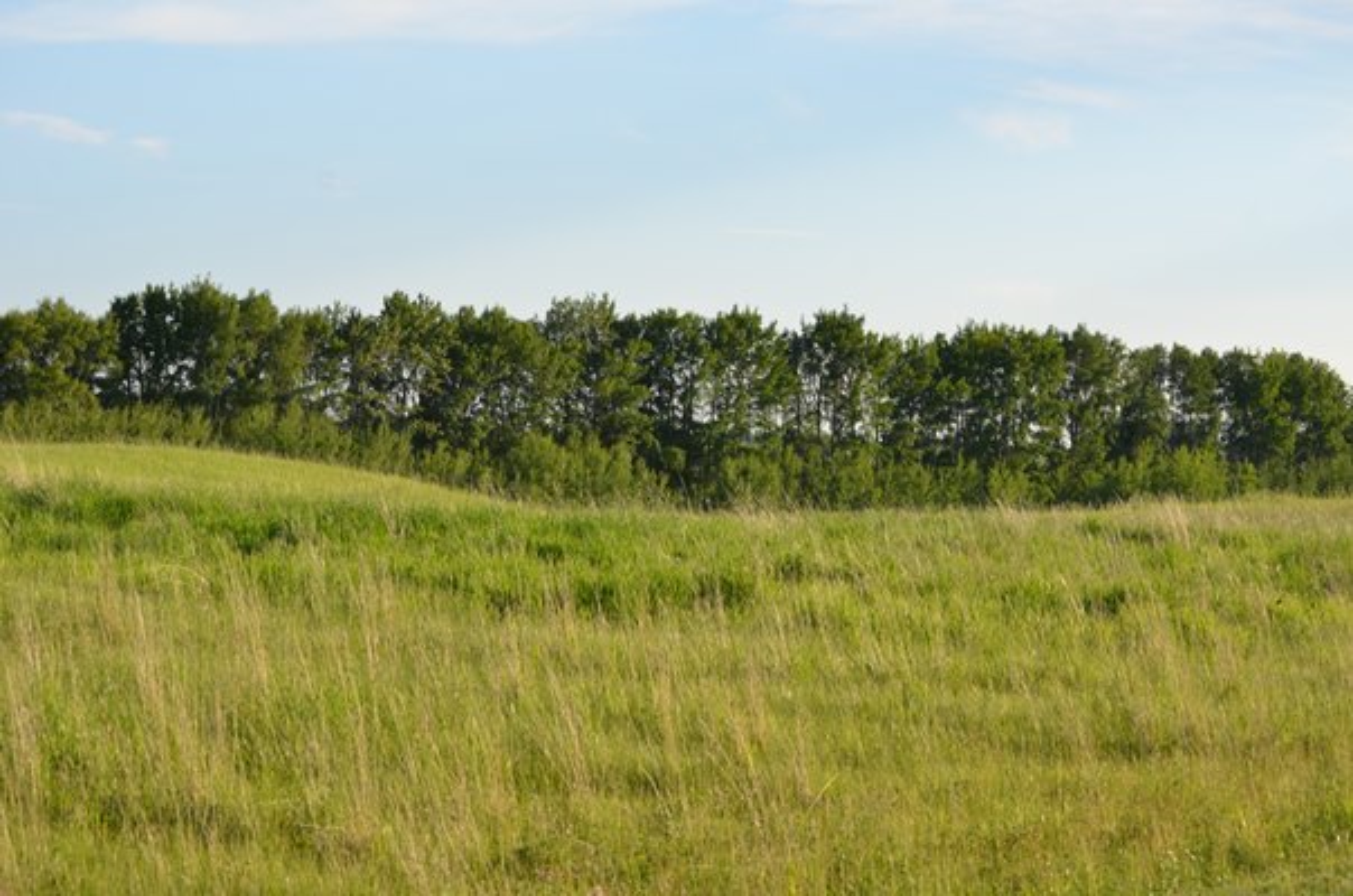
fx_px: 3094
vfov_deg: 16.5
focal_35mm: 82
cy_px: 448
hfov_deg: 24.7
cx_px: 676
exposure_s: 1/250
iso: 160
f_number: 8
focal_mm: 55
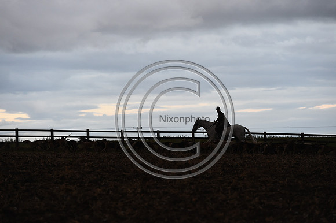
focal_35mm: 180
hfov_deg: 11.4
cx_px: 168
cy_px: 112
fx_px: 1679
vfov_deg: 7.6
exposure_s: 1/640
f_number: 5.6
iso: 3200
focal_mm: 180
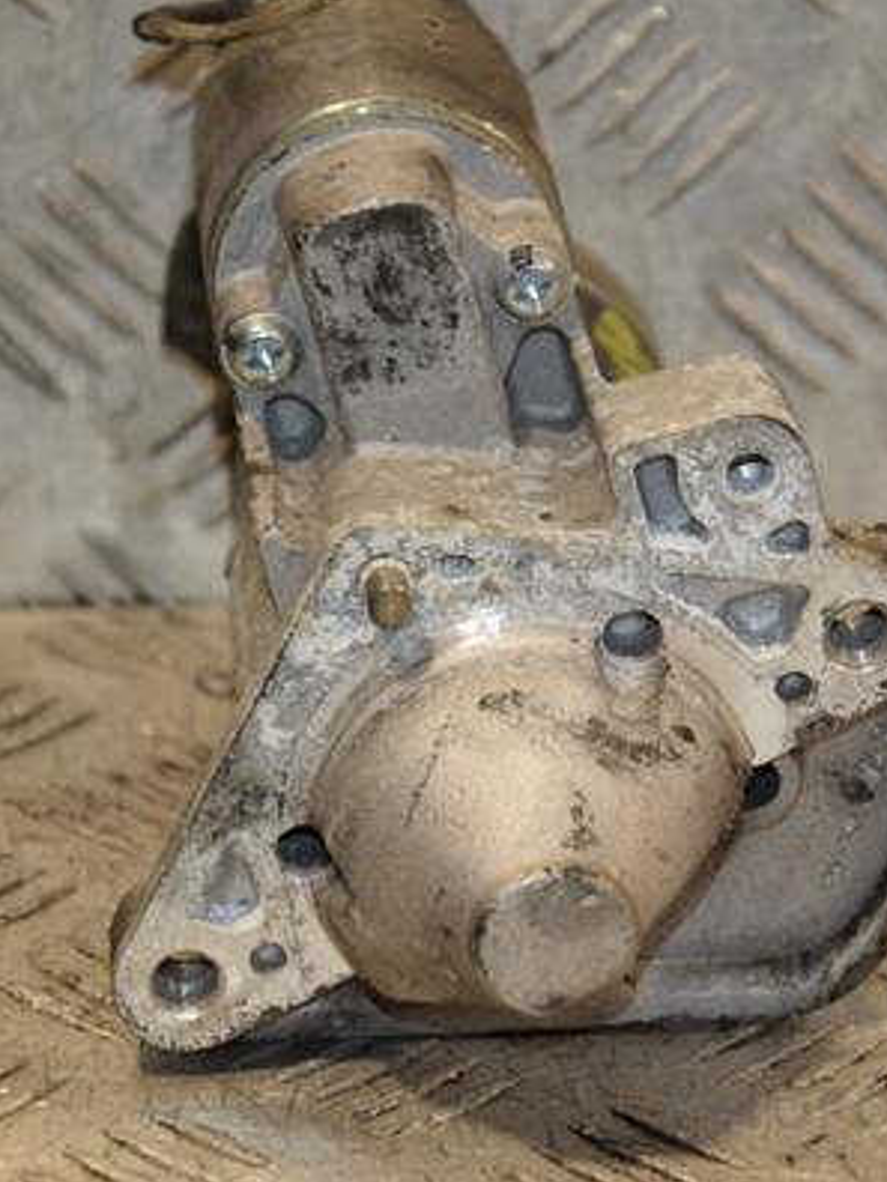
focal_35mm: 186
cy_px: 588
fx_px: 6345
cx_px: 603
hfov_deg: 8.0
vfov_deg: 10.6
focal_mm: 85
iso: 800
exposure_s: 1/200
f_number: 5.6
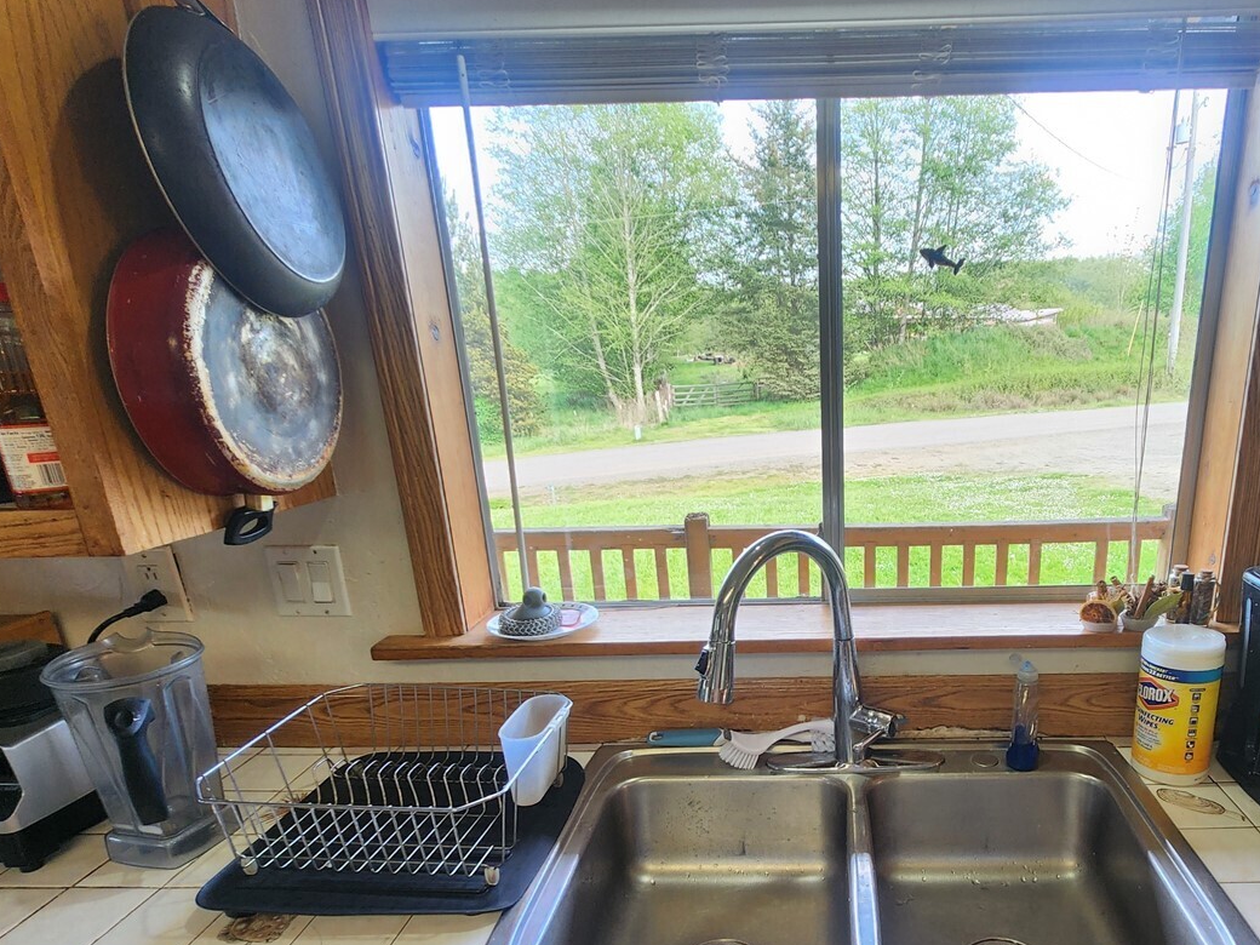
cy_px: 622
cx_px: 806
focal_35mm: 20
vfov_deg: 64.4
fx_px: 728
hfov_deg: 79.9
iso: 125
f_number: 2.2
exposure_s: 1/60
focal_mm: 2.2
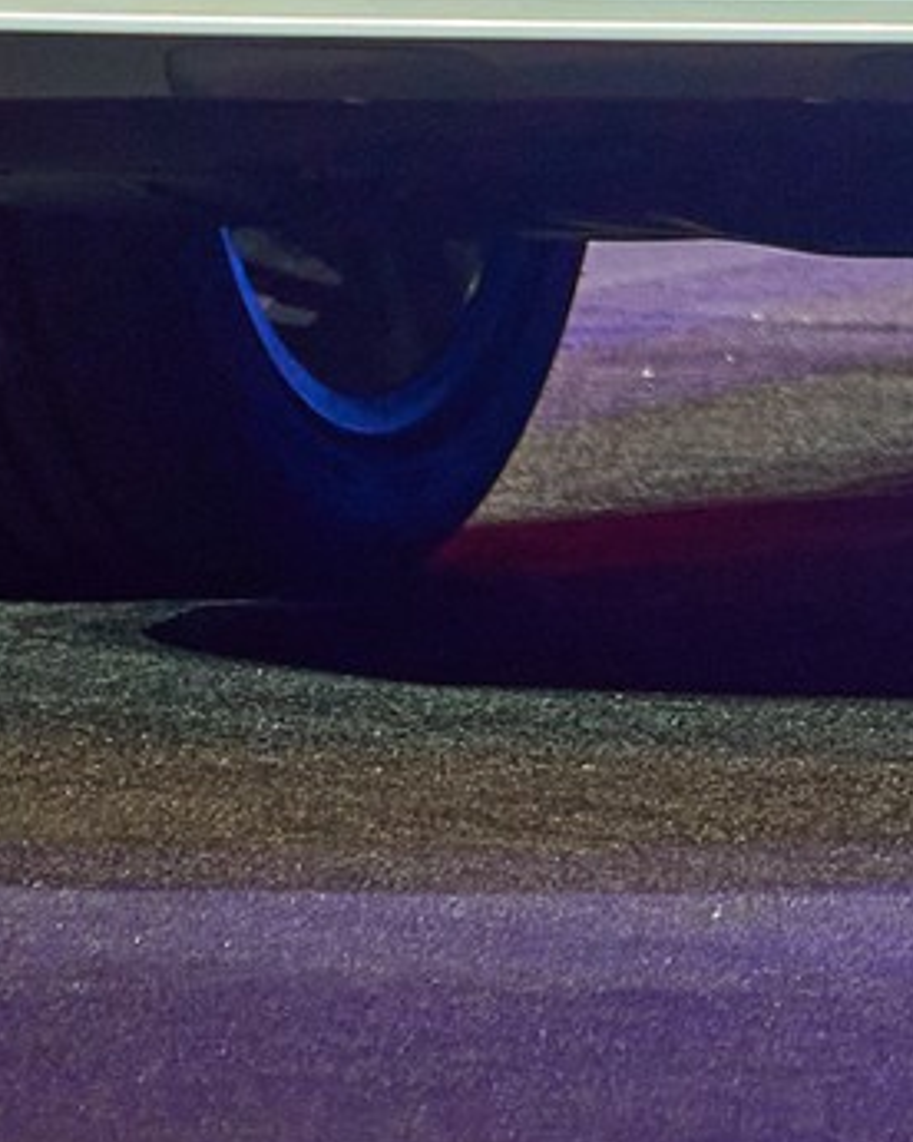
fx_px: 16956
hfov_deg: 3.1
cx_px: 1925
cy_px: -995
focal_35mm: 502
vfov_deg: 3.8
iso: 640
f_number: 3.2
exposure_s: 1/125
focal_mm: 48
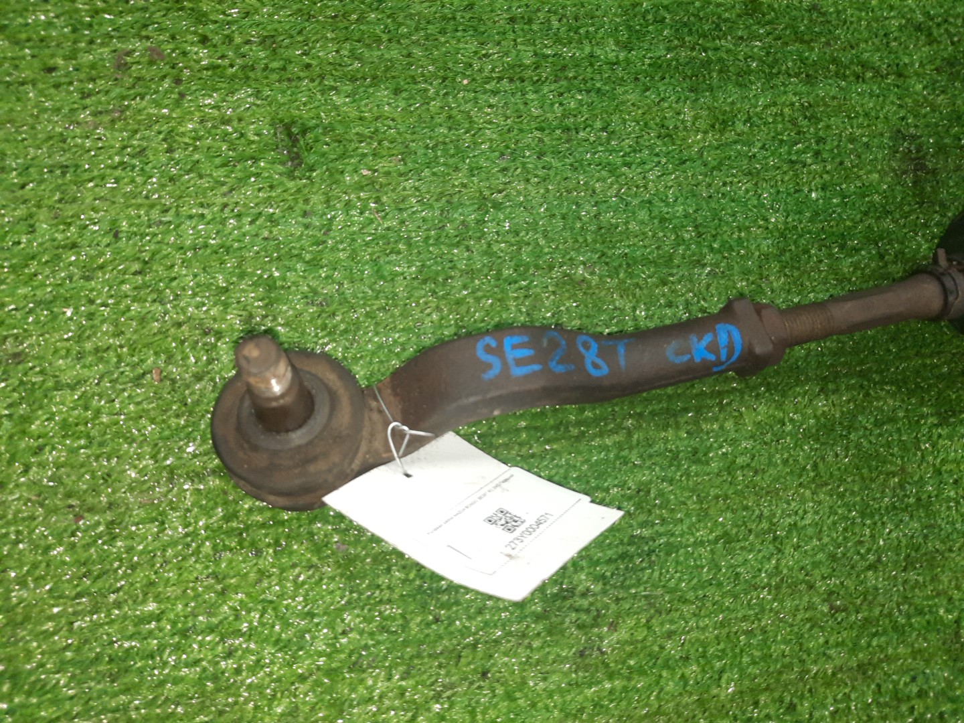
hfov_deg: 69.4
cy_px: 362
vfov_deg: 54.9
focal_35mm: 25
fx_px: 696
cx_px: 482
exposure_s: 1/50
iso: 341
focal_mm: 4.6
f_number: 2
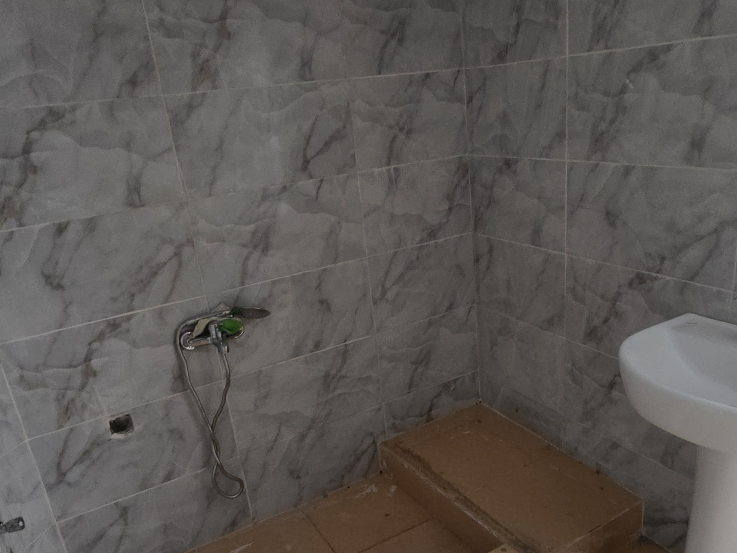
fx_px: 596
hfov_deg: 63.3
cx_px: 401
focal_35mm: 28
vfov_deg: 49.4
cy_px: 336
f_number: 1.9
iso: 1000
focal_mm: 2.2
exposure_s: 1/33.3
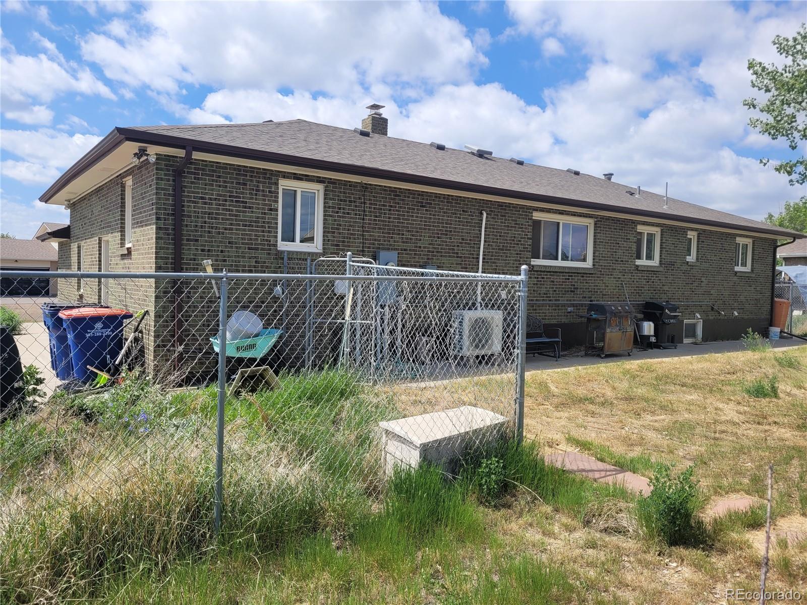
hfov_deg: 67.3
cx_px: 404
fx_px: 606
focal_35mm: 26
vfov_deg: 53.1
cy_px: 302
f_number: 1.8
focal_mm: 5.4
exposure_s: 1/2116
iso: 40
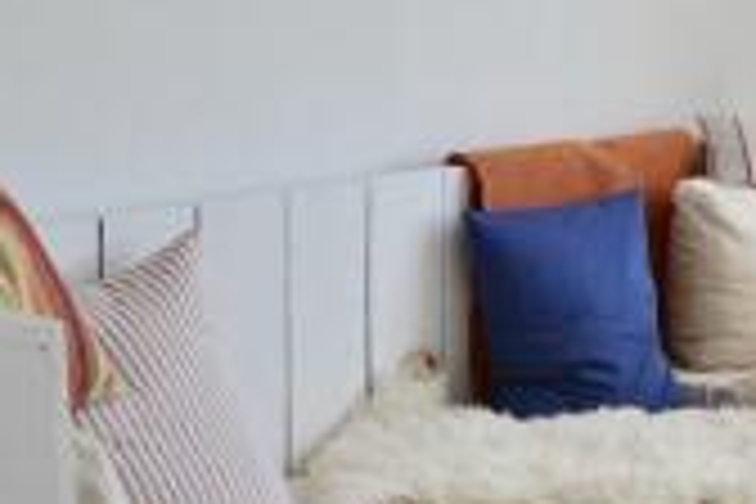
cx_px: 698
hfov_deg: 19.6
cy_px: 272
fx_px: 2142
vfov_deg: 13.4
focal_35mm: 102
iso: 100
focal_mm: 24
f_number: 18
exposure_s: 1/4
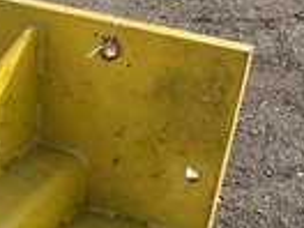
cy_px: 302
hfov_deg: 21.3
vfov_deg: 15.9
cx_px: -18
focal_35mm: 88
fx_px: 773
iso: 25
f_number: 1.8
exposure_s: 1/1195
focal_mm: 3
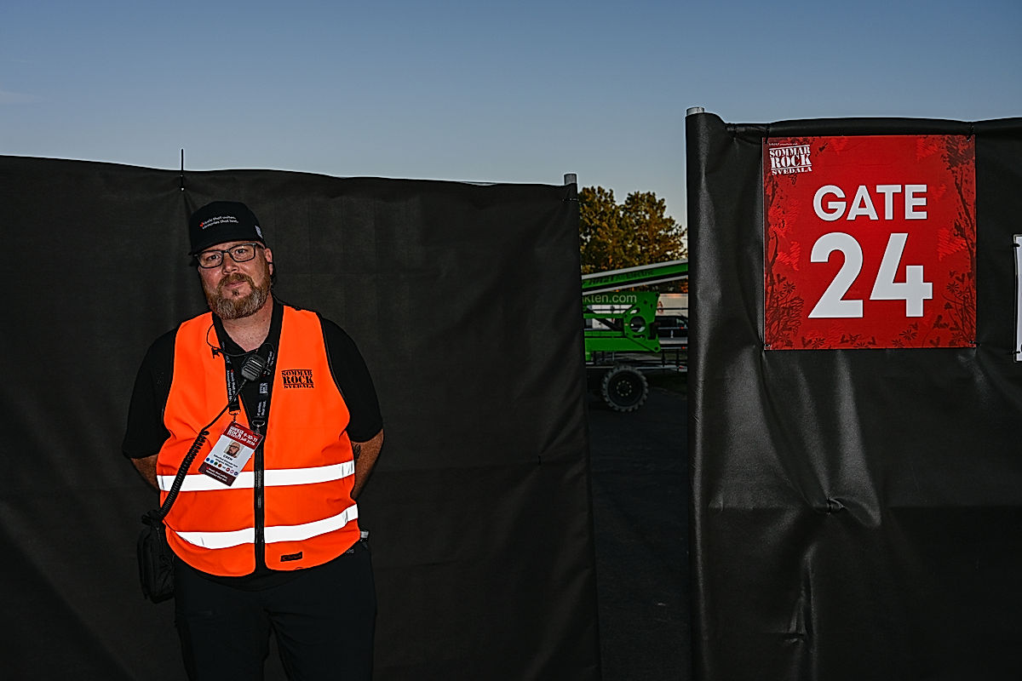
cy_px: 340
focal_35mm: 28
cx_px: 511
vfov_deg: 46.4
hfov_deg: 65.5
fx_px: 795
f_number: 5.6
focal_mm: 28
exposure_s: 1/160
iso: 100
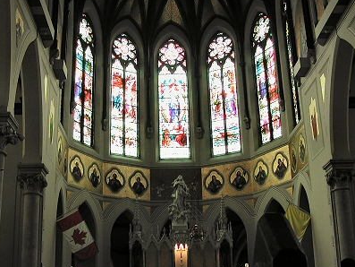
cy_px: 162
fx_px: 503
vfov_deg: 29.6
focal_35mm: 49
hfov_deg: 38.8
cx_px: 157
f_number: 2.8
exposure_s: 1/16.8
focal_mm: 8
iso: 100
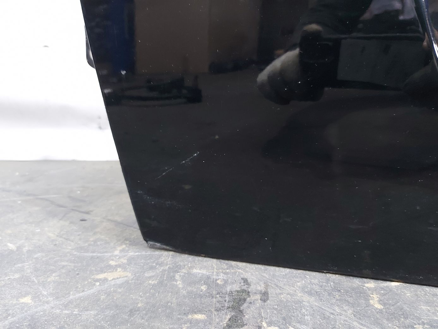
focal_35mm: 24
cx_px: 219
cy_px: 164
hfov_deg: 71.6
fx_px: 304
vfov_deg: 56.8
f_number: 1.8
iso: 400
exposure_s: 1/24
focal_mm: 5.23
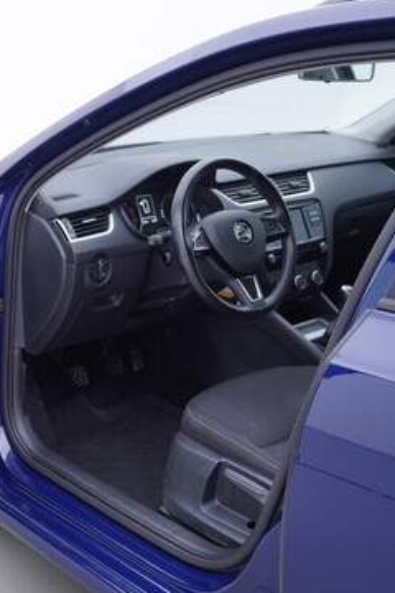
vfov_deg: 36.2
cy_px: 297
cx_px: 12
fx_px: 905
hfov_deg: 23.7
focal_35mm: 55
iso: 125
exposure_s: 1/50
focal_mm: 24
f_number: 3.2
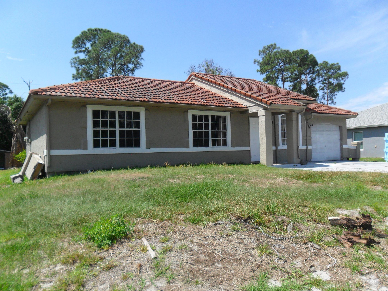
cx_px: 196
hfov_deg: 63.4
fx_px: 314
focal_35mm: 28
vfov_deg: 49.7
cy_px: 146
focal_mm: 4.9
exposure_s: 1/180
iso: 100
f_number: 8.9
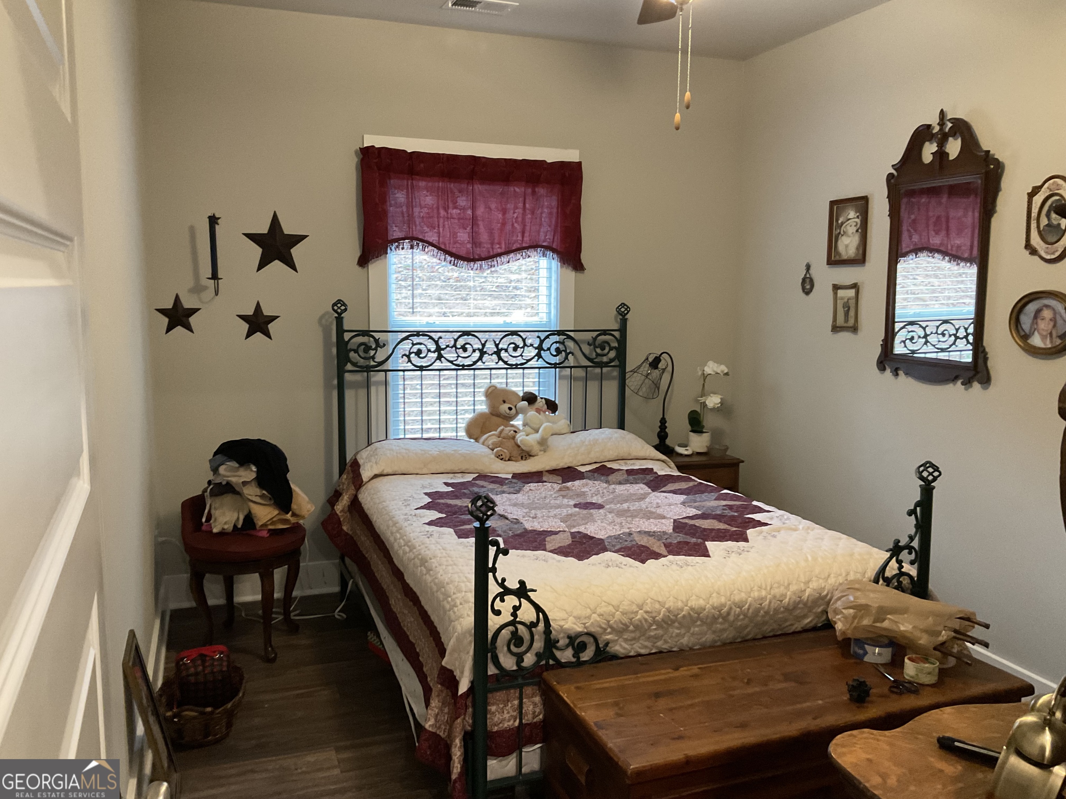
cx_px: 533
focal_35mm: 29
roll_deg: -1.1
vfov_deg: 48.2
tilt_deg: -7.9
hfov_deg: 61.7
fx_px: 893
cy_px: 400
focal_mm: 3
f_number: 1.8
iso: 320
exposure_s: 1/40
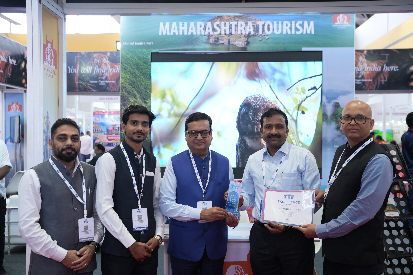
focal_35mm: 41
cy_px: 138
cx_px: 206
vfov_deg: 32.6
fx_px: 471
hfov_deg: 47.3
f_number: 4
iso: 1600
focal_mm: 41.1
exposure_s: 1/160
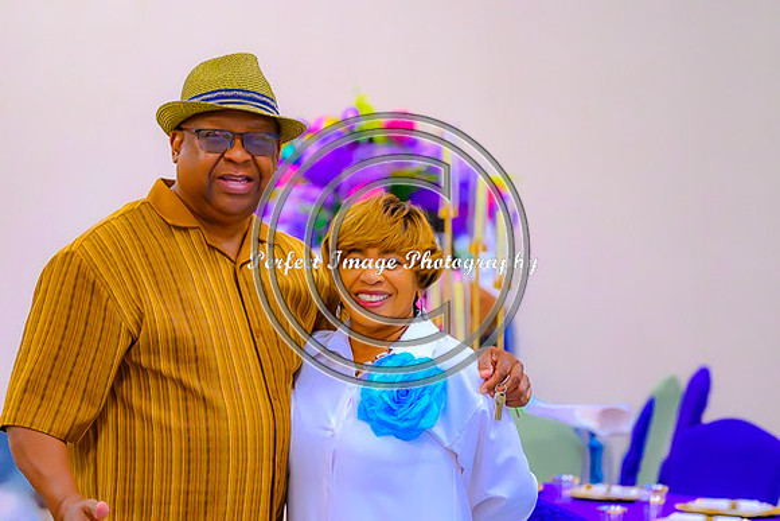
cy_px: 260
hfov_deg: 19.3
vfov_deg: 12.9
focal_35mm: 106
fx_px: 2297
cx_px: 390
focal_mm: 71
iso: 4000
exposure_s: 1/200
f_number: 2.8
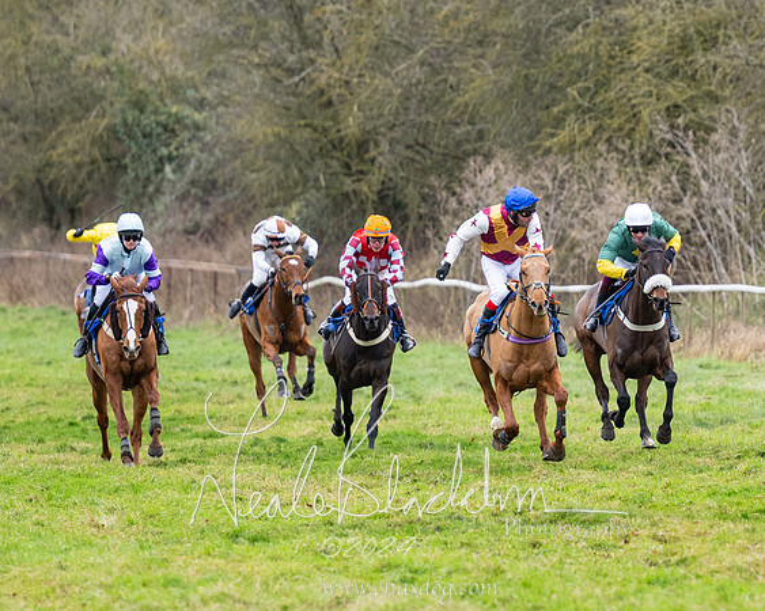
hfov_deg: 4.7
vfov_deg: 3.8
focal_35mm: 409
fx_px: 9258
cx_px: 521
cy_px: 314
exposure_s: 1/1000
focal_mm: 160
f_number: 2.8
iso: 640
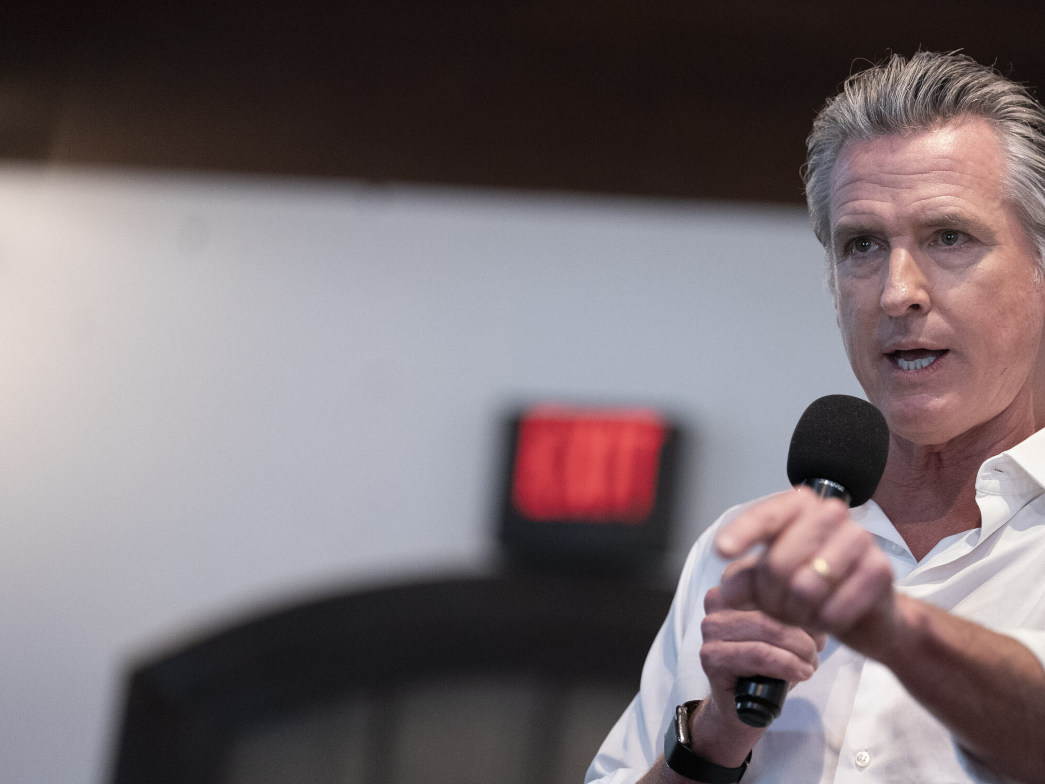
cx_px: 651
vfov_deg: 7.8
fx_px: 5767
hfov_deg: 10.3
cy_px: 399
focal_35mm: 191
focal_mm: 156
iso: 10000
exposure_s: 1/200
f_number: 2.8
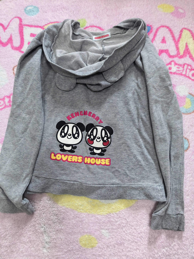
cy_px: 130
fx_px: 179
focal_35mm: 24
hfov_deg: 56.8
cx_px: 97
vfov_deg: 71.6
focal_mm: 5.75
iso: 250
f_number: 2
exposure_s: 1/100
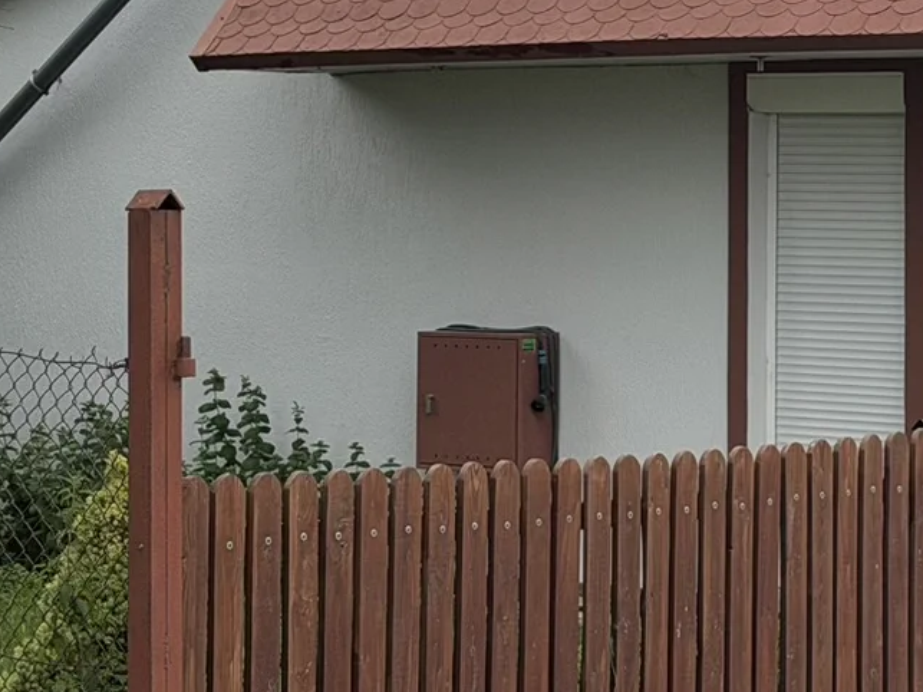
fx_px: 4079
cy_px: -6
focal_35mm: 153
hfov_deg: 12.8
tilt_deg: +2.8
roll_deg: -0.3
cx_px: 830
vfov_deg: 9.6
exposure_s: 1/2667
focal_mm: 6.76
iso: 64
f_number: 1.78
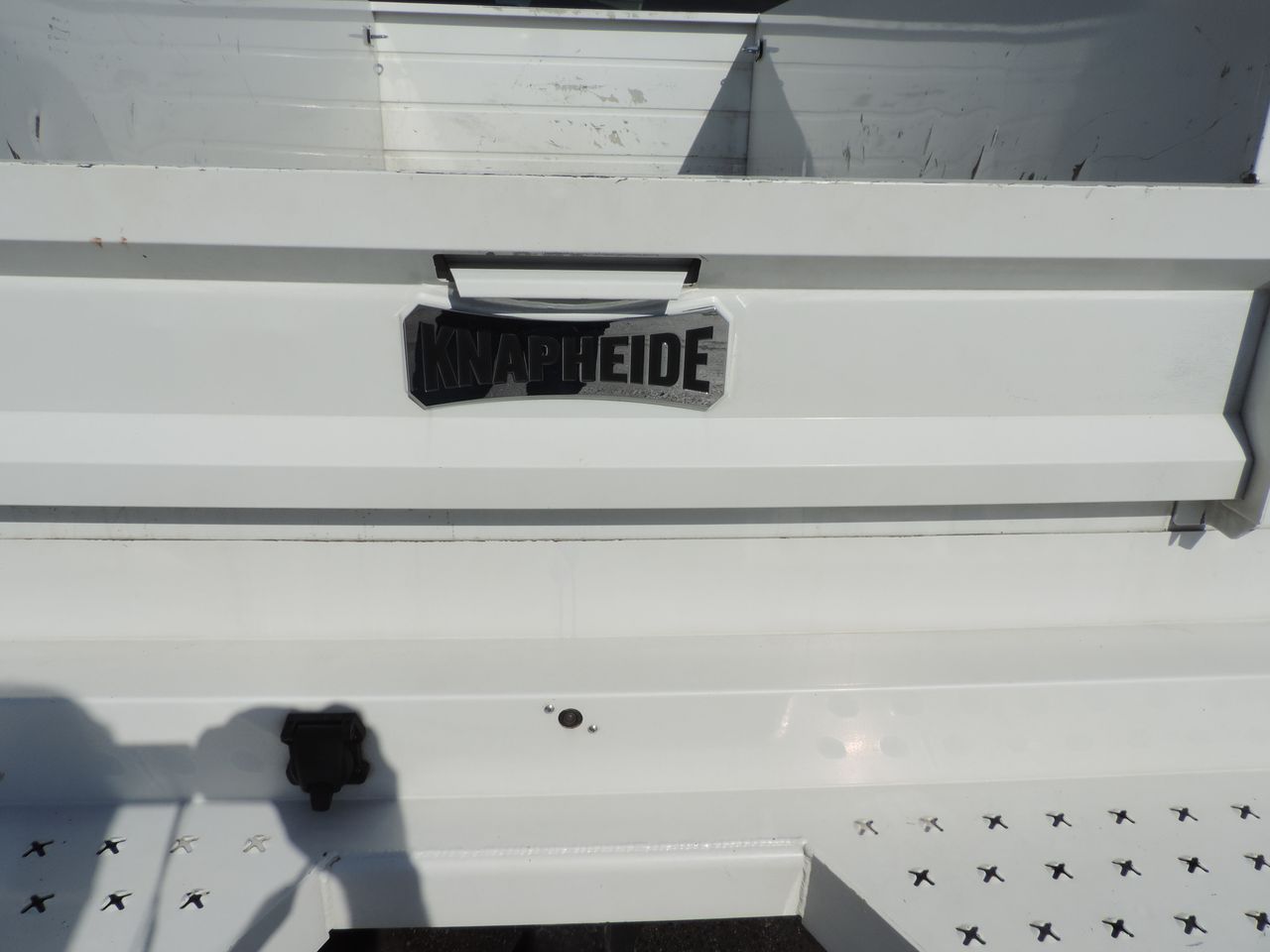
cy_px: 476
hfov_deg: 71.6
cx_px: 635
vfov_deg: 56.8
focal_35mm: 24
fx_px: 881
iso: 80
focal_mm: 4.3
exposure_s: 1/1250
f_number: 5.3
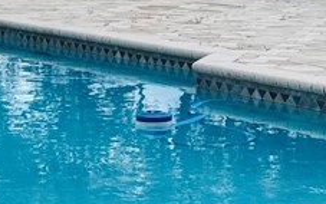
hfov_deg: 11.7
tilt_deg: +1.2
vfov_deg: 7.2
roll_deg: -0.2
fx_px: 1591
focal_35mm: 179
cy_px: -115
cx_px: 119
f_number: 1.78
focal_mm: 6.76
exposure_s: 1/1980
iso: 80
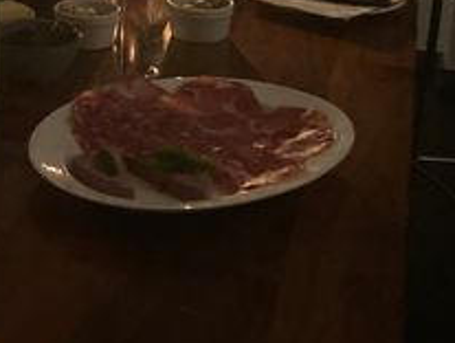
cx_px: -110
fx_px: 1067
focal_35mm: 81
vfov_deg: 17.7
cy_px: -29
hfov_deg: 22.0
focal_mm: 3.99
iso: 1000
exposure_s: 1/17
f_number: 1.8
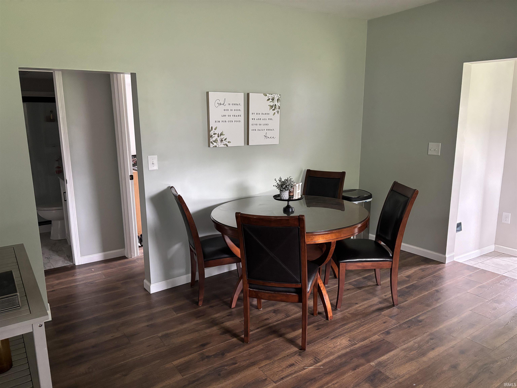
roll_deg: +0.8
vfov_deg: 53.1
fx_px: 388
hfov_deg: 67.3
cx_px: 258
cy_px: 194
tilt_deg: -11.2
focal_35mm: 26
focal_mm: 5.96
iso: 500
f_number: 1.6
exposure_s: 1/60
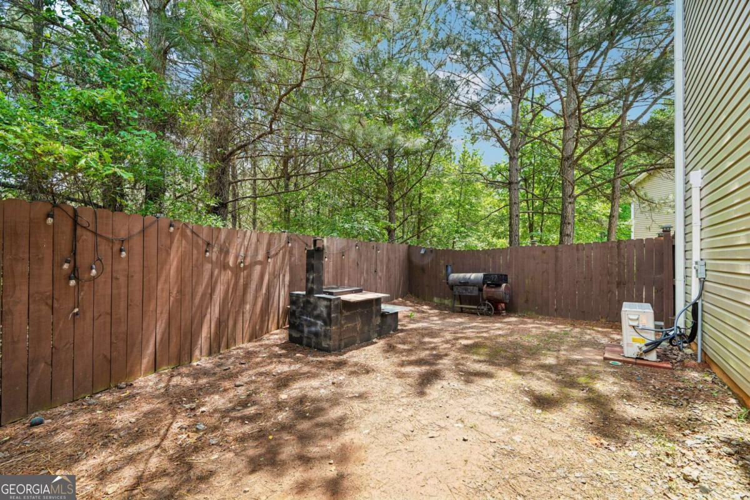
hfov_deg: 108.3
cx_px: 375
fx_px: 271
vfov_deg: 85.4
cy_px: 250
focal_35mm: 13
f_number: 8
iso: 200
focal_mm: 13
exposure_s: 1/30
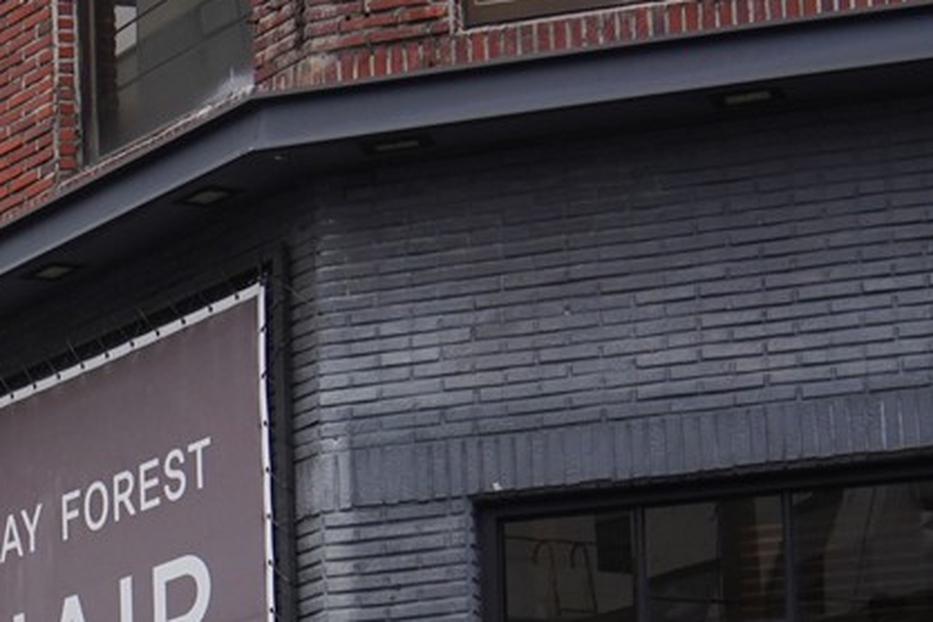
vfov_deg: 7.9
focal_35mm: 168
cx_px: -1246
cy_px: 1157
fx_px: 4354
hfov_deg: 10.6
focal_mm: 35
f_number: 11
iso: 400
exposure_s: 1/100
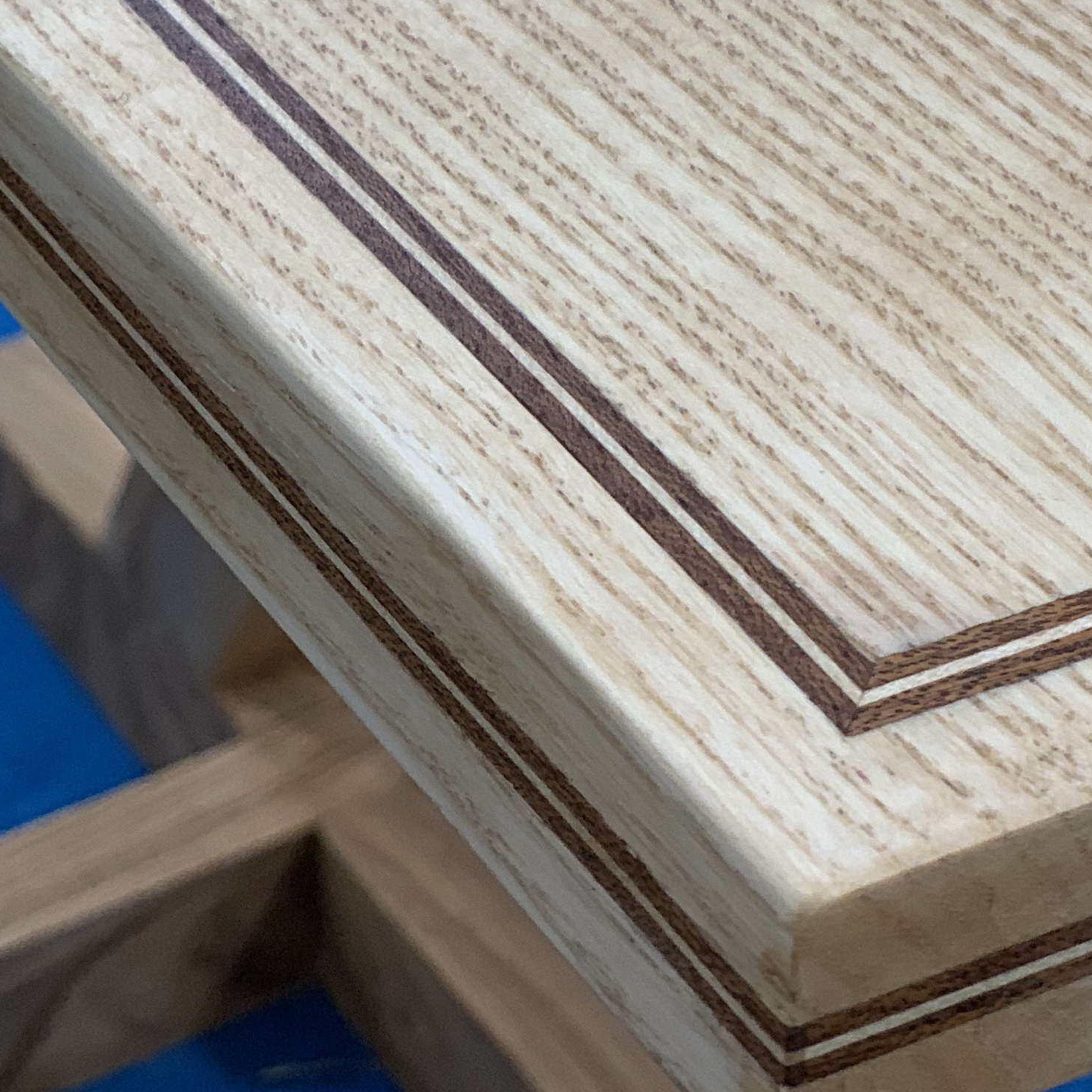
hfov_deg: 13.8
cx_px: 841
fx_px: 4497
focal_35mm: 126
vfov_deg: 13.4
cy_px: -310
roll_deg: -3.7
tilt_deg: -28.8
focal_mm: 6
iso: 64
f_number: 2.4
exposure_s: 1/50
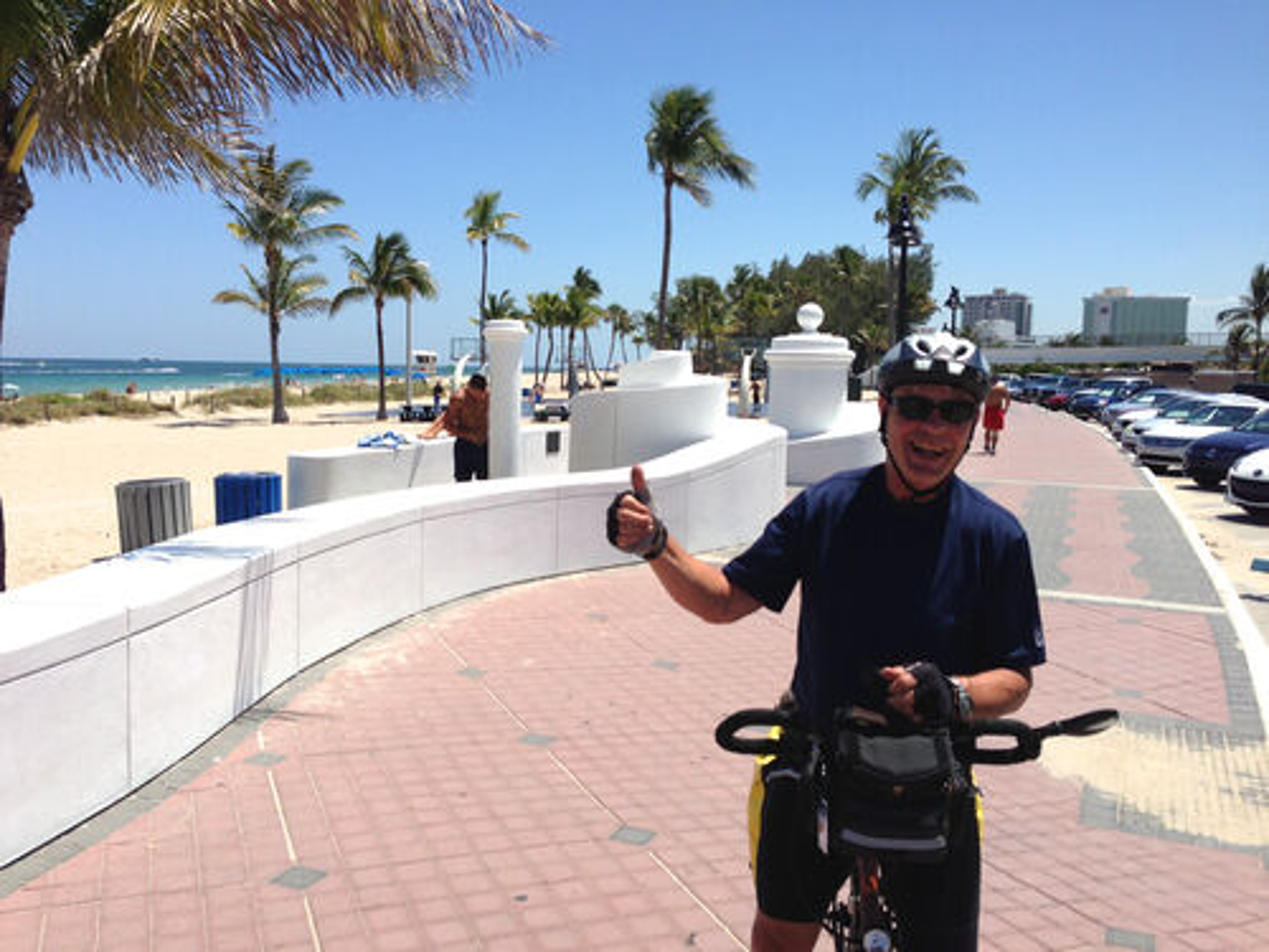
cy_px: 476
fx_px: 1210
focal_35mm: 33
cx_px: 634
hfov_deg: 55.4
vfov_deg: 42.9
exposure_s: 1/2262
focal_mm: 4.13
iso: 50
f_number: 2.4
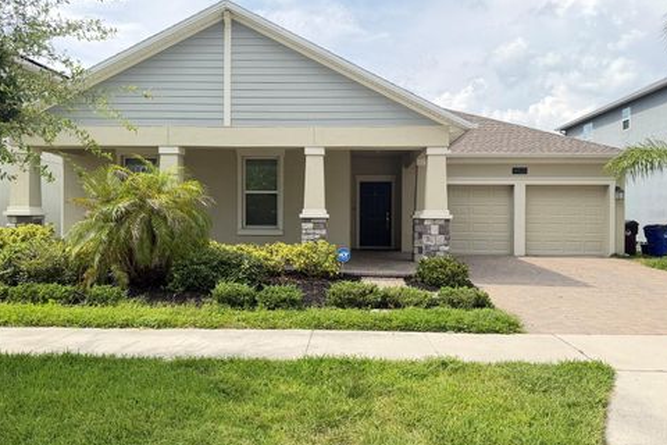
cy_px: 213
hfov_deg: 69.4
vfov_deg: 49.5
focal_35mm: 26
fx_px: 482
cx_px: 343
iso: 80
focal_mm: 6.76
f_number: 1.78
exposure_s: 1/2169
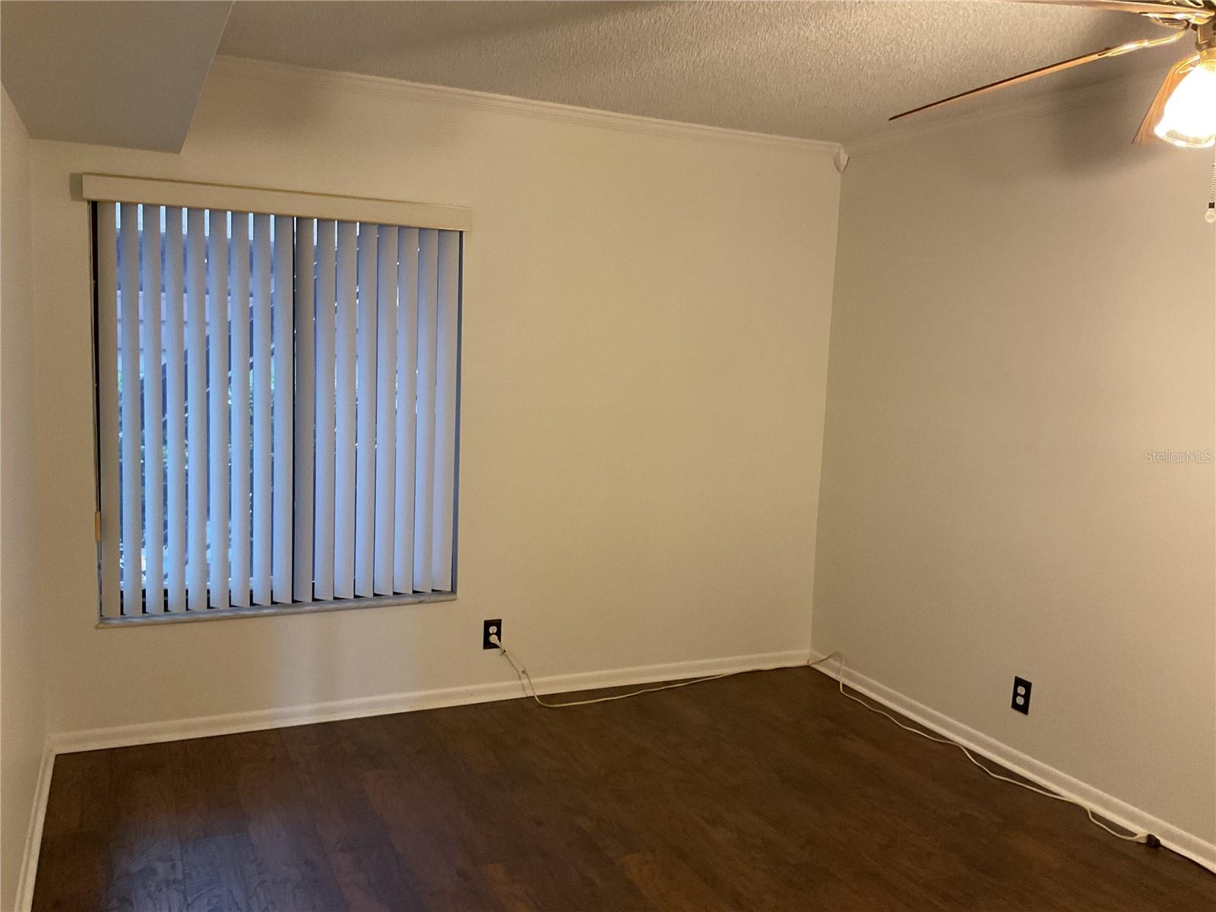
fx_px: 1019
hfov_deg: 61.7
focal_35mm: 29
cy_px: 456
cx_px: 608
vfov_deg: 48.2
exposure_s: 1/60
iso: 250
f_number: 1.8
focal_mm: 3
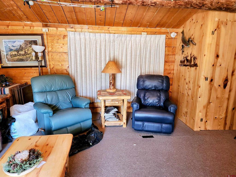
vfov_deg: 58.9
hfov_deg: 73.9
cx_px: 118
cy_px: 88
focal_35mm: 23
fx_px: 157
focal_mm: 5.4
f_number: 1.8
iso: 320
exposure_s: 1/120
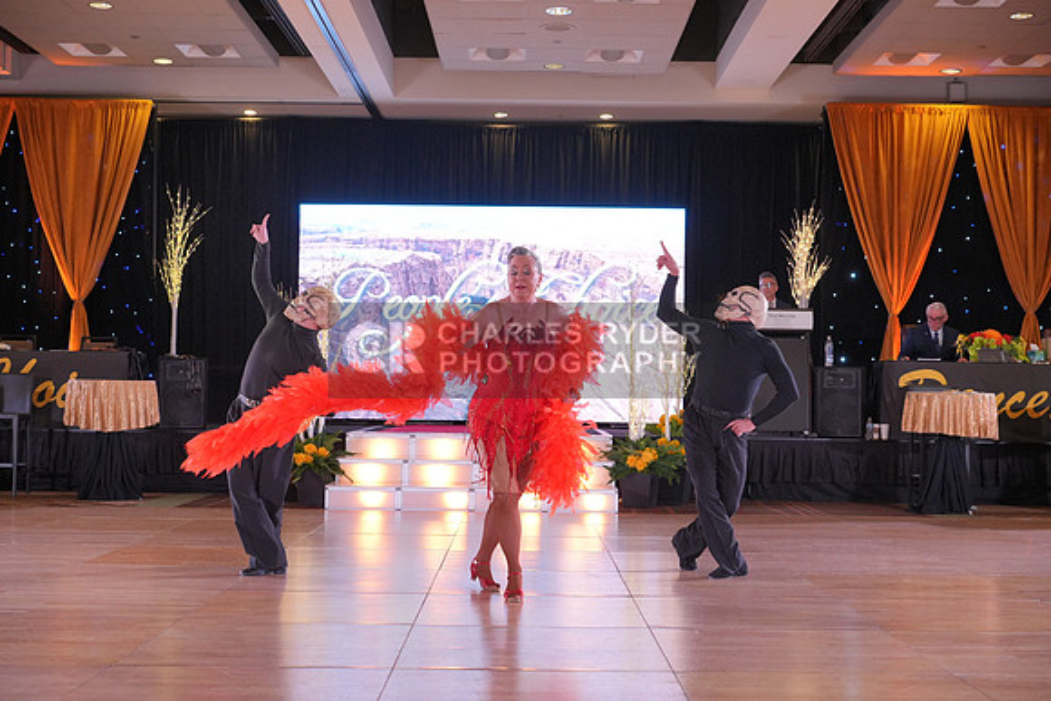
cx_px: 526
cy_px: 350
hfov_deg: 39.6
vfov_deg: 27.0
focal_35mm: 50
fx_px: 1460
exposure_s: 1/400
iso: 2500
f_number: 4
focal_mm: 50
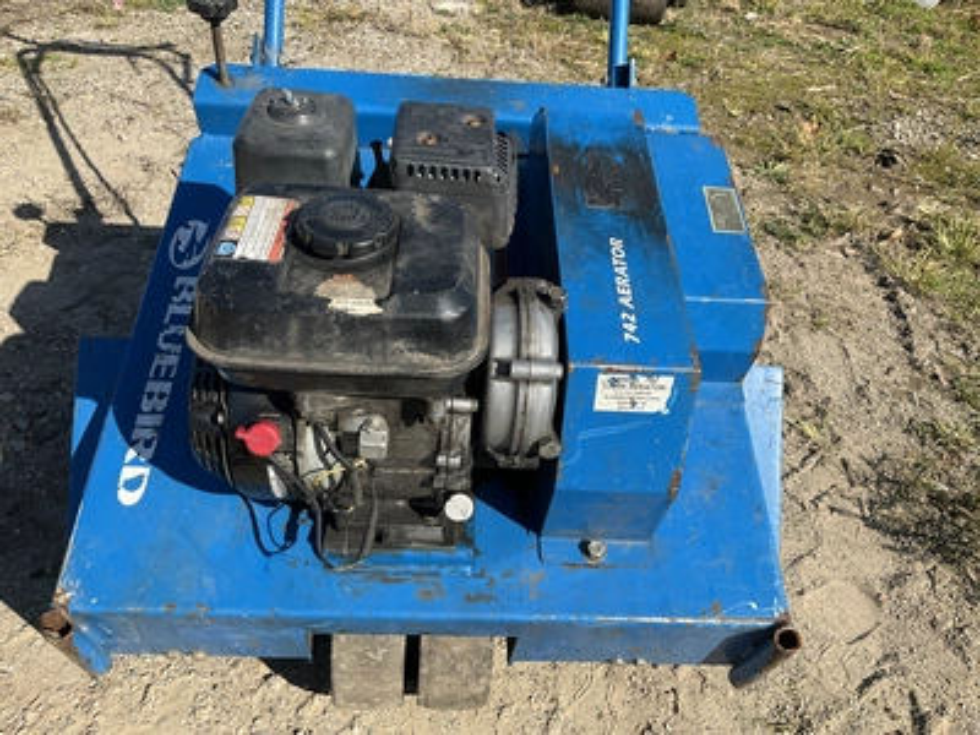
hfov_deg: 61.7
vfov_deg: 48.2
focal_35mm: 29
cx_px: 490
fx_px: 821
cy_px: 368
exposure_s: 1/1377
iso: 25
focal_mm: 3
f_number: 1.8
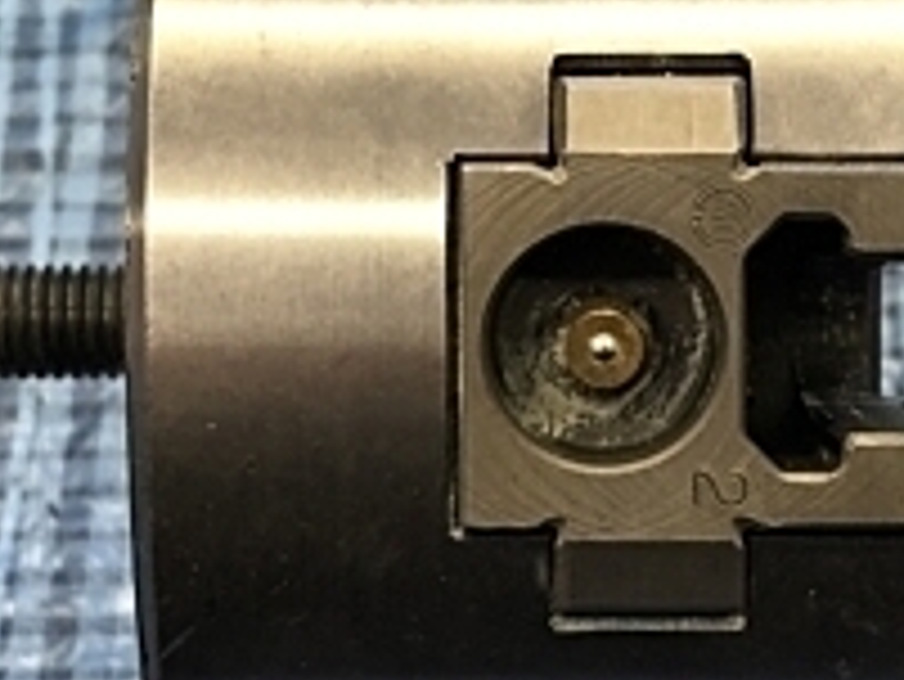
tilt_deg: -66.5
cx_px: 607
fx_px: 2326
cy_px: 378
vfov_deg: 16.6
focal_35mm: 89
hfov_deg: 21.9
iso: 40
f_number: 1.8
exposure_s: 1/20
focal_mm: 3.99
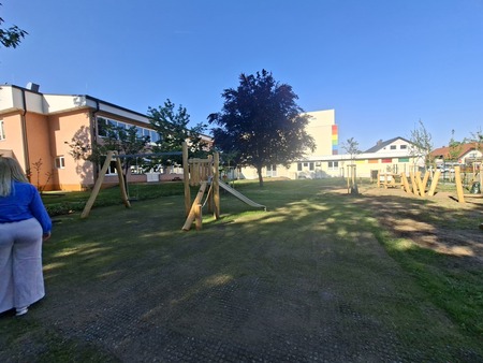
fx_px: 181
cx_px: 242
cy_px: 182
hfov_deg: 106.2
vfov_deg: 90.0
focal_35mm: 13
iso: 40
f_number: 2.2
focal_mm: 1.74
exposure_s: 1/814
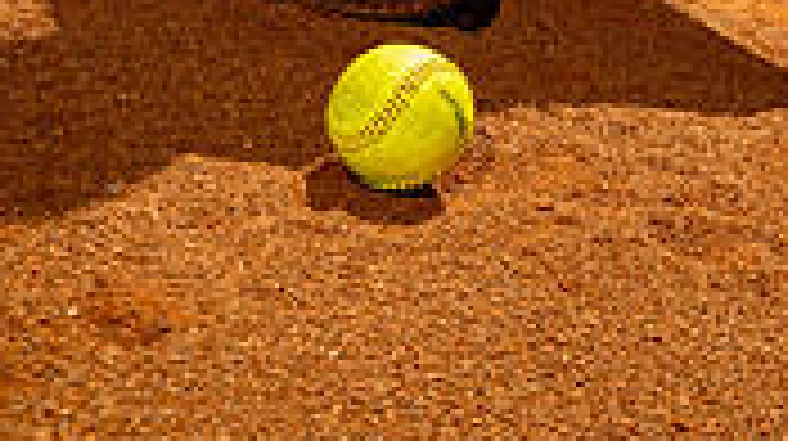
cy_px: -508
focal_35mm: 97
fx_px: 2025
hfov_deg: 21.7
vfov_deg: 11.0
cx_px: 662
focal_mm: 36
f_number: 4.5
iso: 250
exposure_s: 1/250
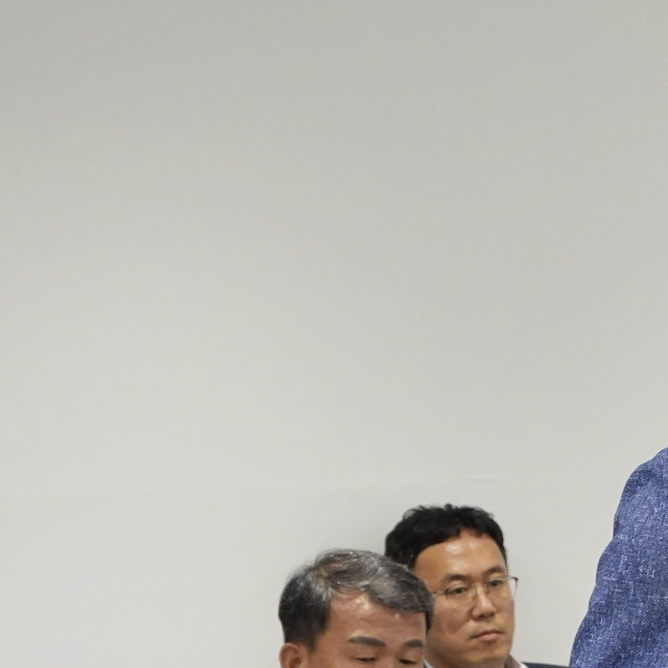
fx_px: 3712
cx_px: 922
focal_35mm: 170
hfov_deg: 10.0
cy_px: 497
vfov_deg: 10.3
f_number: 4
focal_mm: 24.84
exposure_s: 1/50
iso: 800
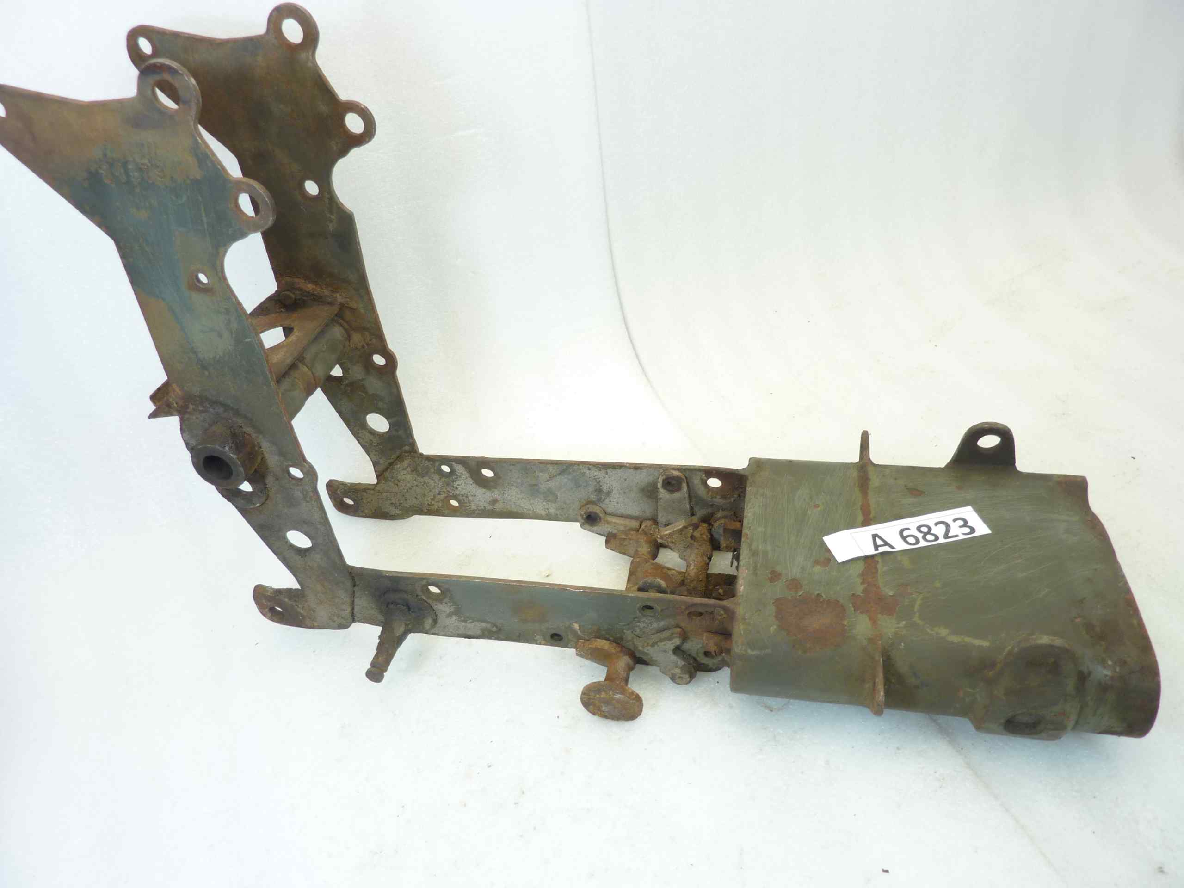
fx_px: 855
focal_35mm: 25
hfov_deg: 69.4
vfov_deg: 54.9
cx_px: 592
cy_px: 444
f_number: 3.3
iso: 80
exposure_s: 1/20
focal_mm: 4.1
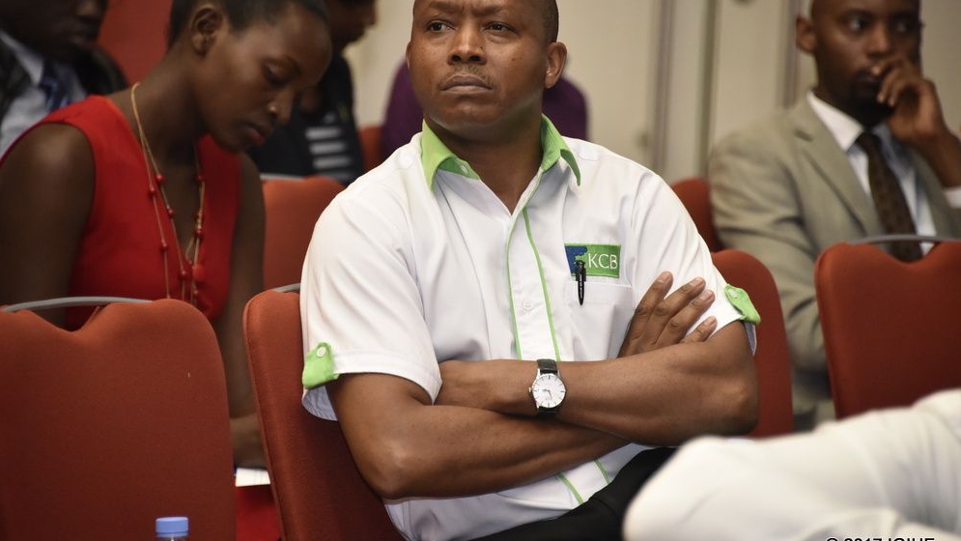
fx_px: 8053
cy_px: 251
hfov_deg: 6.8
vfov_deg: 3.8
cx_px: 481
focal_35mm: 316
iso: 5000
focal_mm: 300
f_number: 5.6
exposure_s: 1/80
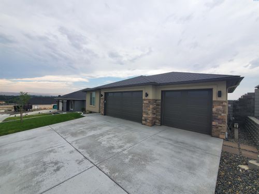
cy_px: 97
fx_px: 97
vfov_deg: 89.9
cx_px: 130
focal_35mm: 13
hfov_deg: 106.2
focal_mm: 1.8
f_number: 2.2
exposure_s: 1/466
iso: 50
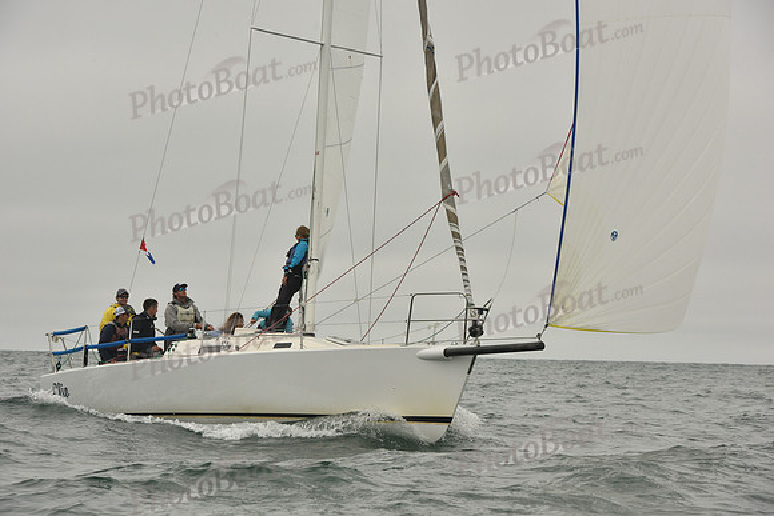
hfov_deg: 15.2
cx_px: 387
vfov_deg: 10.2
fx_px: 2903
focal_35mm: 135
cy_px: 258
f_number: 10
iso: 320
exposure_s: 1/800
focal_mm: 135
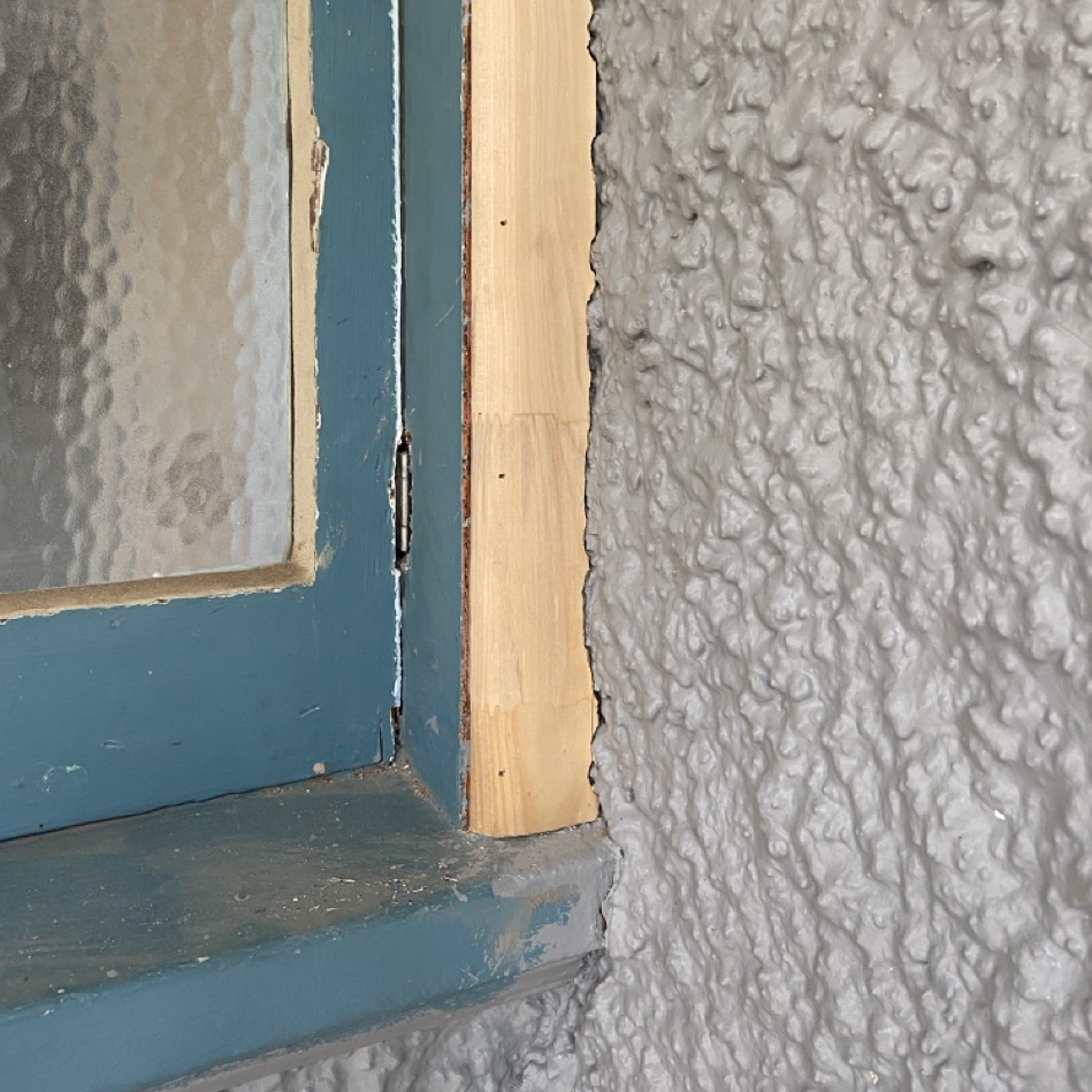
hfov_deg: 52.5
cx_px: 542
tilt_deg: -1.9
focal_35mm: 31
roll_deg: -0.6
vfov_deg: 51.9
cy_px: 398
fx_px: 1106
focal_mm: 4.25
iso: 125
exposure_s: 1/71
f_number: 1.8
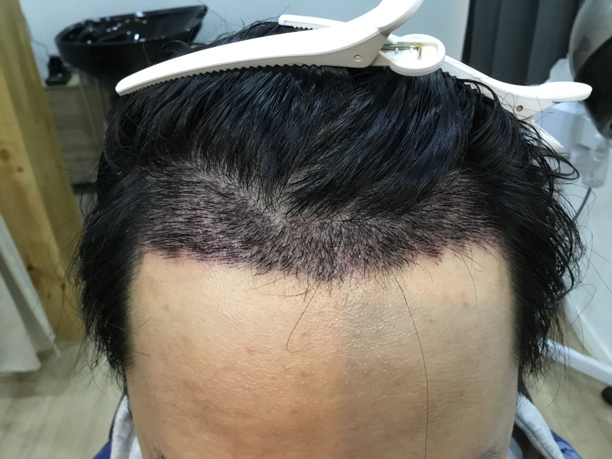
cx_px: 306
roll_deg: +2.4
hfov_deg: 58.4
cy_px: 230
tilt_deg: -32.8
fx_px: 548
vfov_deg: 45.4
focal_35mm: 31
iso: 250
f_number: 2.4
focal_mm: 3.3
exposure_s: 1/30
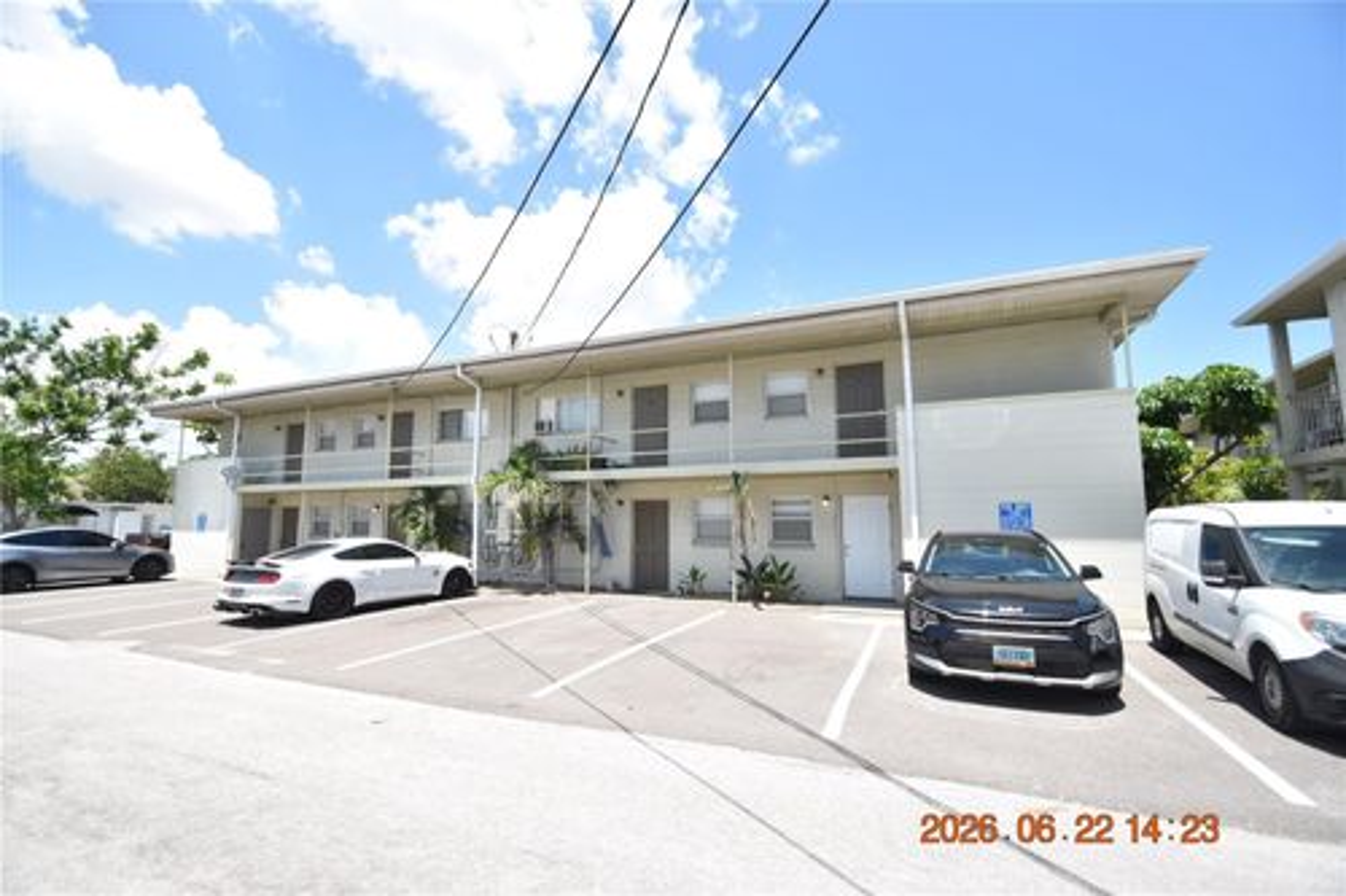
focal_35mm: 15
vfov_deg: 77.3
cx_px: 673
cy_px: 448
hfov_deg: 100.4
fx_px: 561
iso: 800
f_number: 3.5
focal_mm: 10
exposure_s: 1/4000
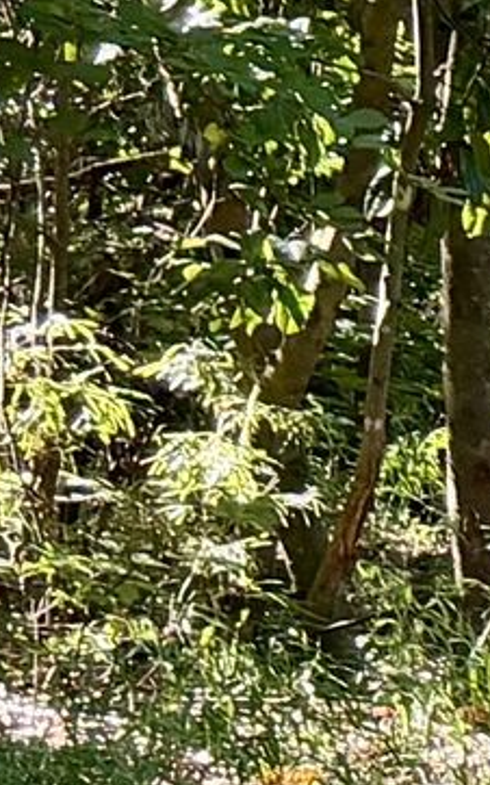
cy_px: 412
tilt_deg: -0.5
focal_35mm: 216
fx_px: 4619
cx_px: 2951
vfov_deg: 9.7
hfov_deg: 4.5
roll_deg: +0.0
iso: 200
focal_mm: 6.76
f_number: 1.78
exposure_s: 1/121
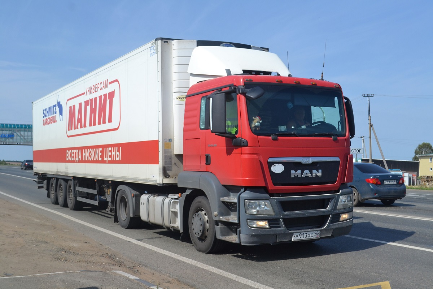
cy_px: 144
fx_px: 523
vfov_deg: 30.8
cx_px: 216
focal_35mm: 44
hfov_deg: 45.0
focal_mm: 29
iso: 400
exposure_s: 1/1600
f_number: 6.3
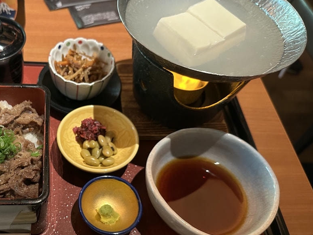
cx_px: 75
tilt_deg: -54.4
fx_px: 335
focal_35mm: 37
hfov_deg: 48.1
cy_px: 136
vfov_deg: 38.6
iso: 320
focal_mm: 6.86
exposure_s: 1/58
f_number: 1.78
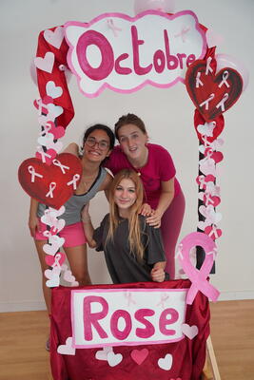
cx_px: 127
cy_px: 190
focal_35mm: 44
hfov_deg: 30.8
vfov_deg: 44.9
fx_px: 461
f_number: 4
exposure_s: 1/160
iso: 400
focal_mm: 43.6
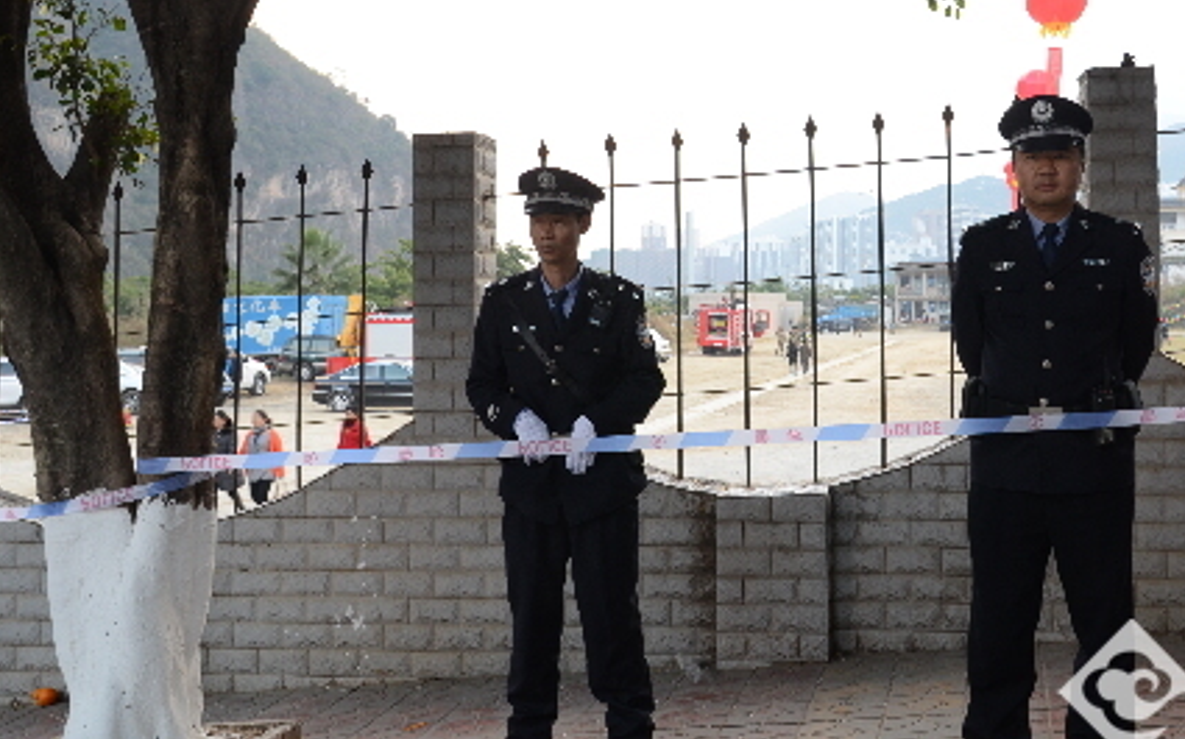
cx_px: 783
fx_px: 1614
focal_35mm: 50
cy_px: 268
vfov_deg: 25.7
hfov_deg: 39.9
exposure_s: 1/30
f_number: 8
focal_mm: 24
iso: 450
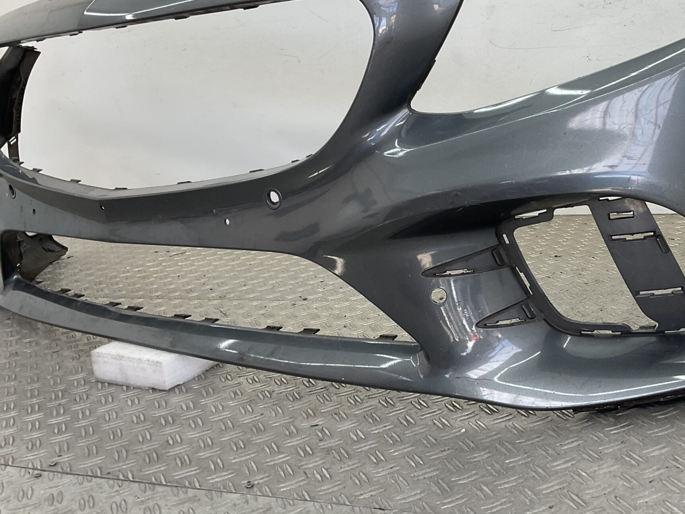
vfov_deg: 33.5
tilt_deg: -12.1
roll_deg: +6.7
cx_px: 432
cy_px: 204
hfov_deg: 43.5
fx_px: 851
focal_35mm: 43
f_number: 1.8
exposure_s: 1/120
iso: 20
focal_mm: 3
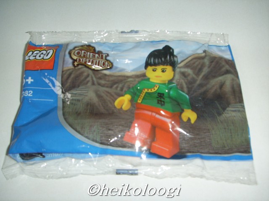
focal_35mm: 39
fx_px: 303
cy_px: 100
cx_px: 134
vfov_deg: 36.8
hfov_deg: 47.9
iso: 100
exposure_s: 1/45
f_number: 3.5
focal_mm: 6.6
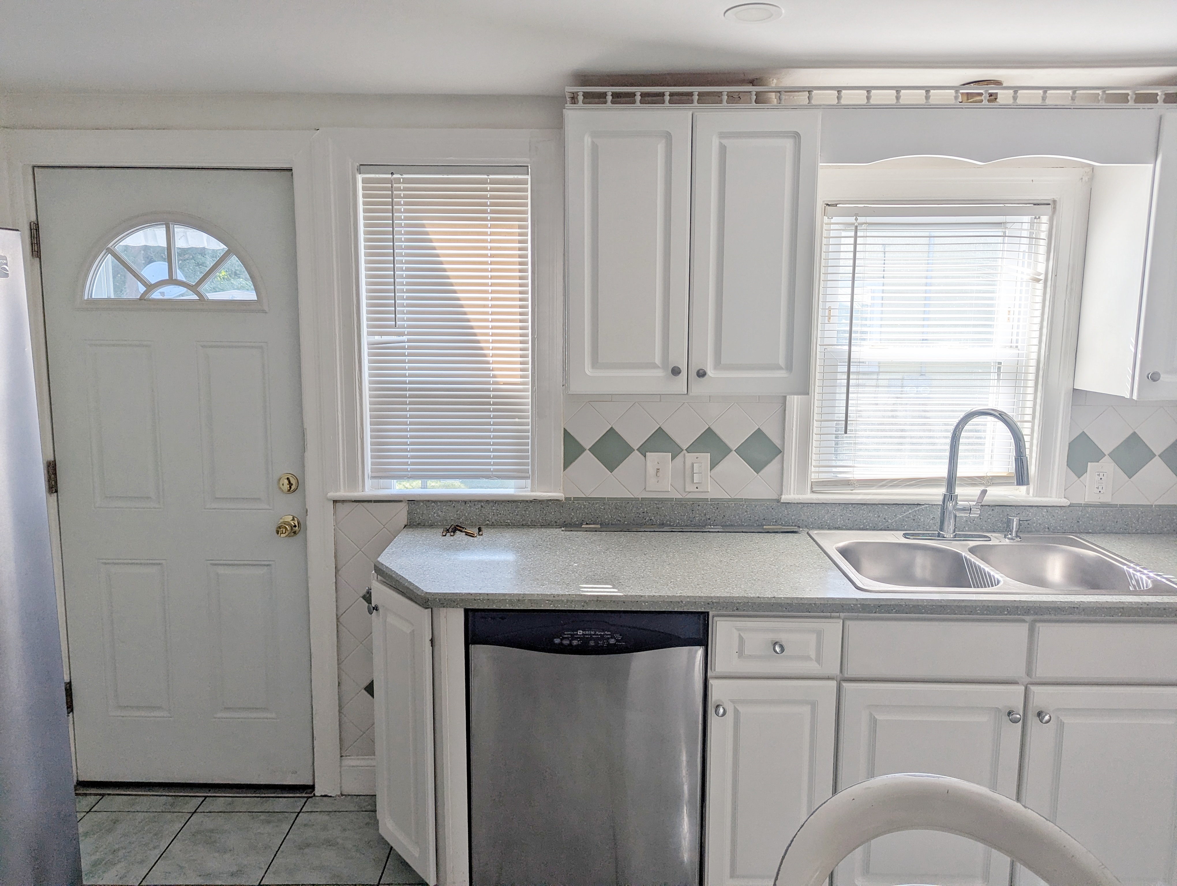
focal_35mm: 24
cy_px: 443
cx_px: 588
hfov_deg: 71.5
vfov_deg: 56.9
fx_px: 817
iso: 44
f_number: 1.85
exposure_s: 1/225
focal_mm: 6.81
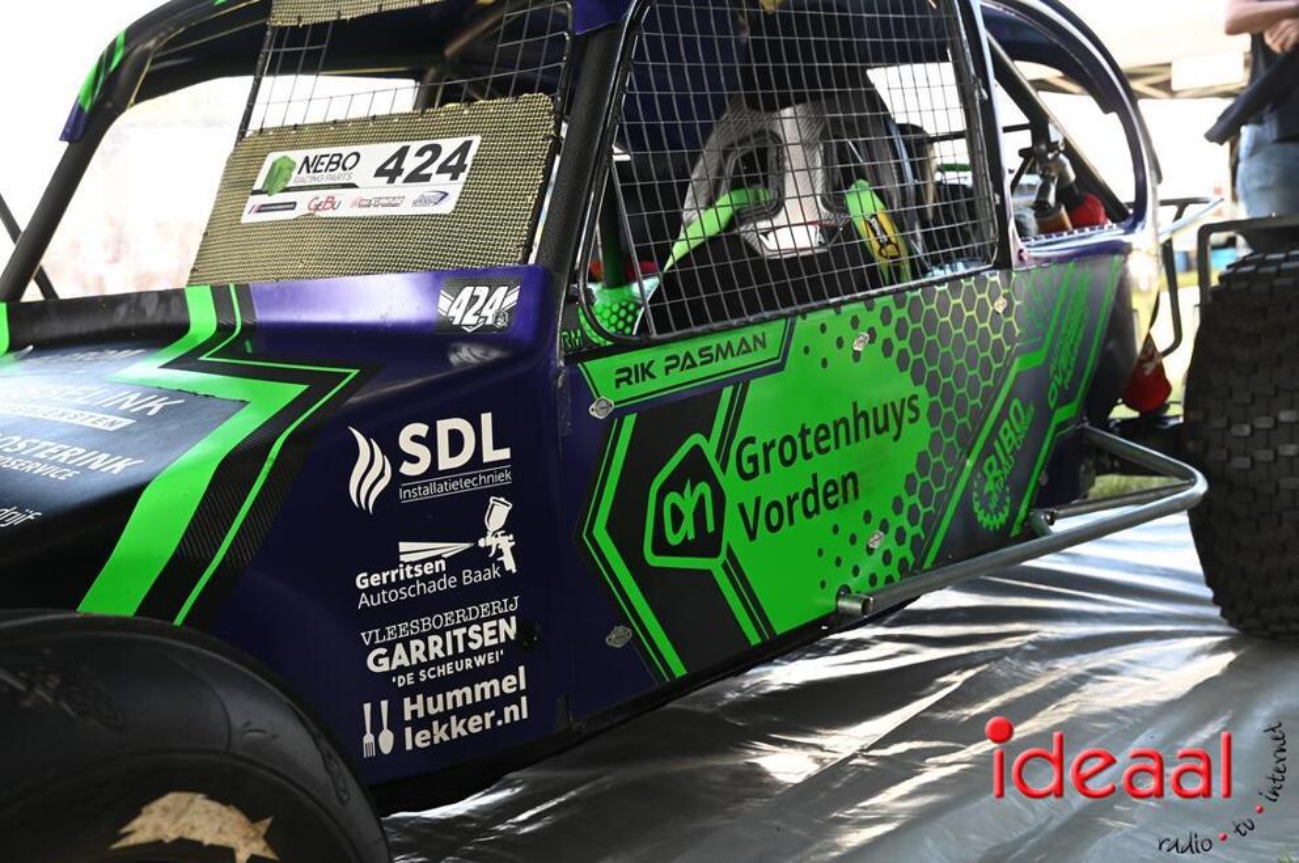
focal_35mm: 40
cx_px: 650
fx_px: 1442
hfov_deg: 48.5
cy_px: 432
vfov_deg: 33.3
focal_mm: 40
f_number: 5.6
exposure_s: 1/125
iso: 640
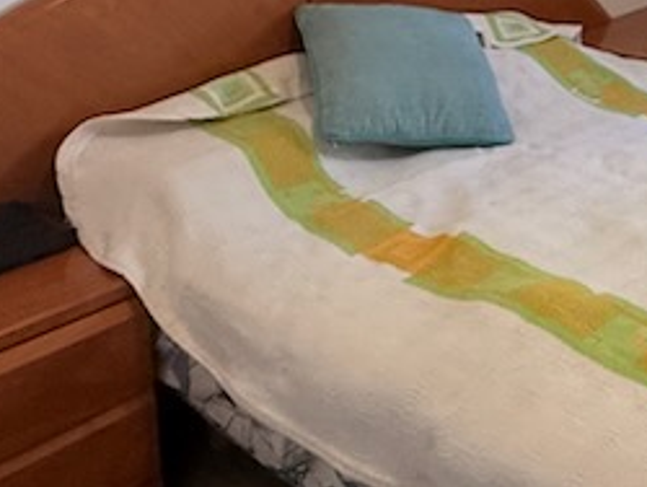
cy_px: -111
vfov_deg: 23.6
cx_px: 655
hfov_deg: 31.6
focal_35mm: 56
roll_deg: +0.2
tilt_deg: -7.3
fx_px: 1048
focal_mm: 2.22
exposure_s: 1/100
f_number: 2.2
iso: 320
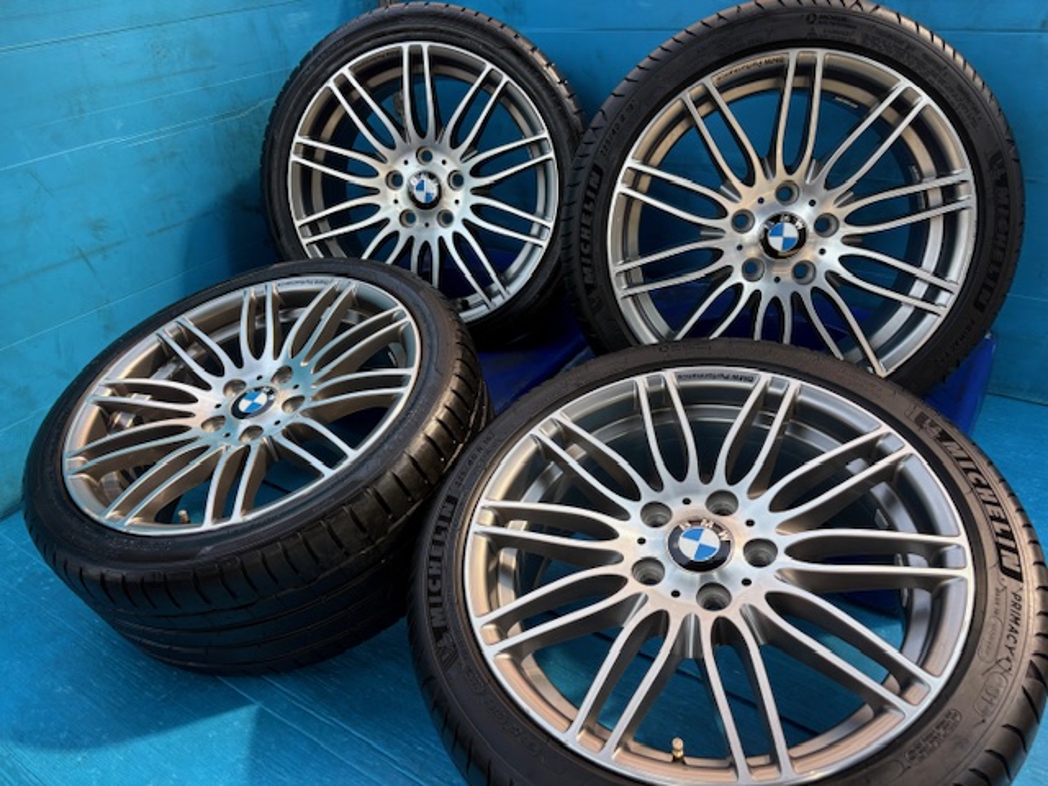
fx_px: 787
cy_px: 393
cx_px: 524
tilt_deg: -25.7
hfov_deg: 67.3
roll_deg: +3.5
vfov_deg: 53.1
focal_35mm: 26
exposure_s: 1/331
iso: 50
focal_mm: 5.96
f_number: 1.6
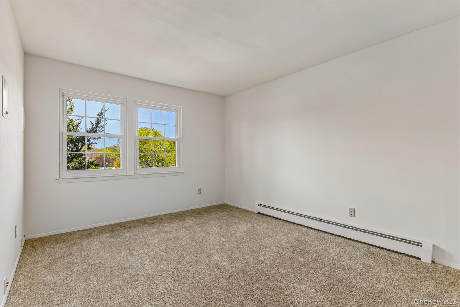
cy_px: 154
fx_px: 204
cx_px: 230
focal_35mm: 16
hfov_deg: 96.7
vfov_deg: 73.7
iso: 200
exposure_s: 1/25
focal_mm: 16
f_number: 9
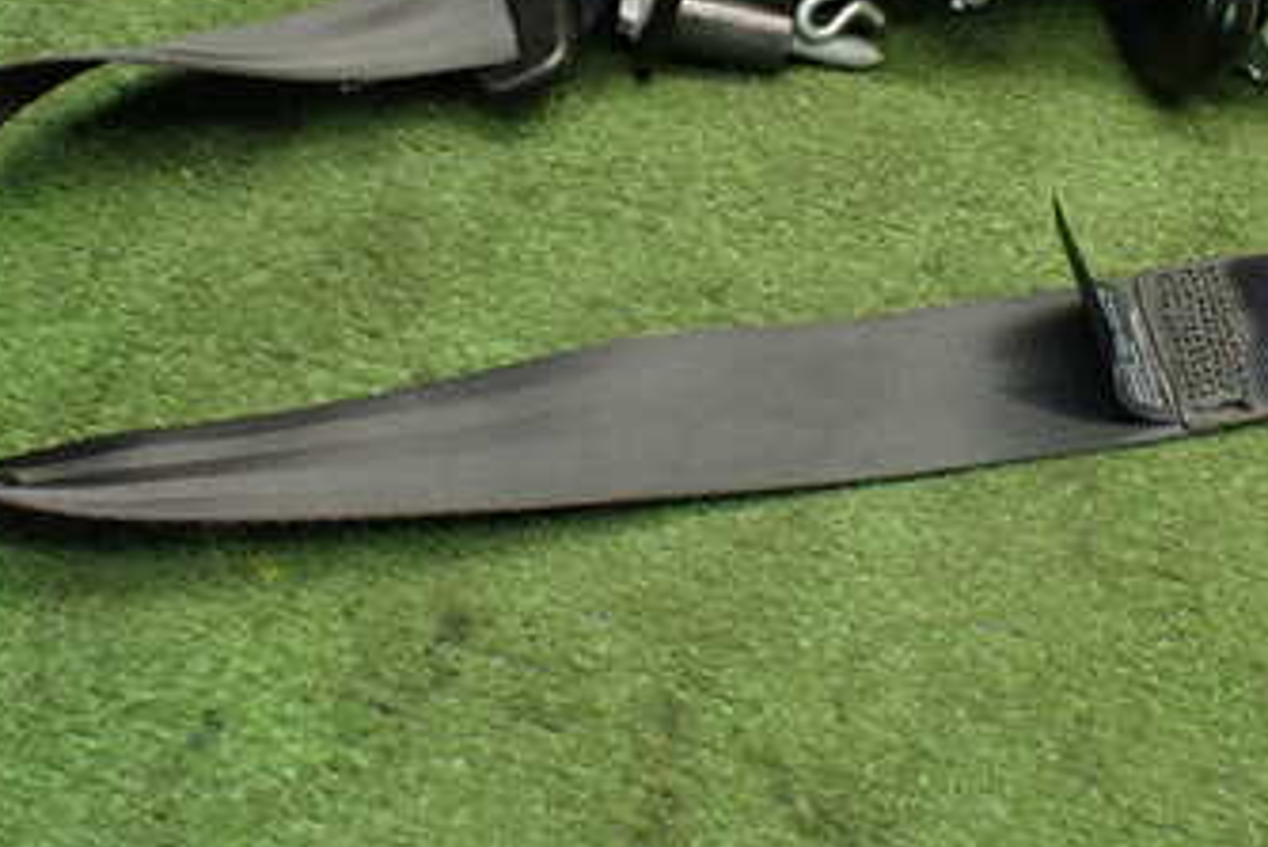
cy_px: 99
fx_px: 1973
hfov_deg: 35.5
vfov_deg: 23.6
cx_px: 778
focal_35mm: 56
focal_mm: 5.4
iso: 800
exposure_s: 1/100
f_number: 2.3
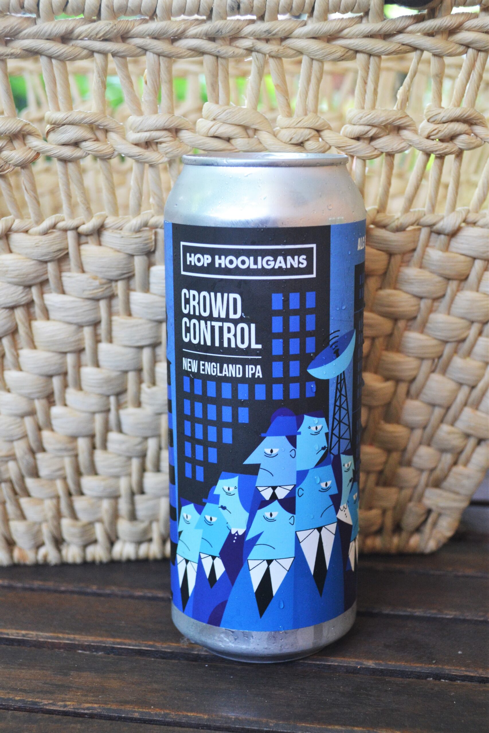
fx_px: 1039
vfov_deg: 38.9
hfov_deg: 26.5
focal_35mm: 51
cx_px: 244
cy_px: 366
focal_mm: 34
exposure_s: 1/60
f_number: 5
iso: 1000
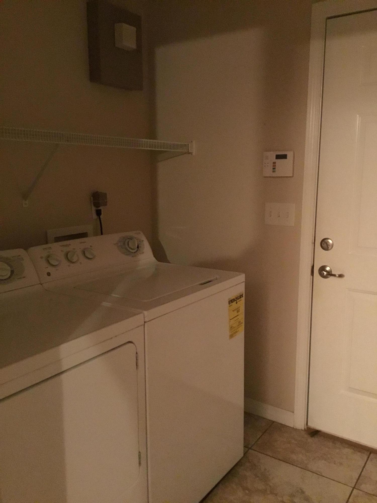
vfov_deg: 58.4
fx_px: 450
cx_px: 188
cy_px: 252
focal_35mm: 31
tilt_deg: -10.5
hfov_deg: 45.4
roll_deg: +1.8
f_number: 2.4
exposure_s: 1/15
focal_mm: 3.3
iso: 640
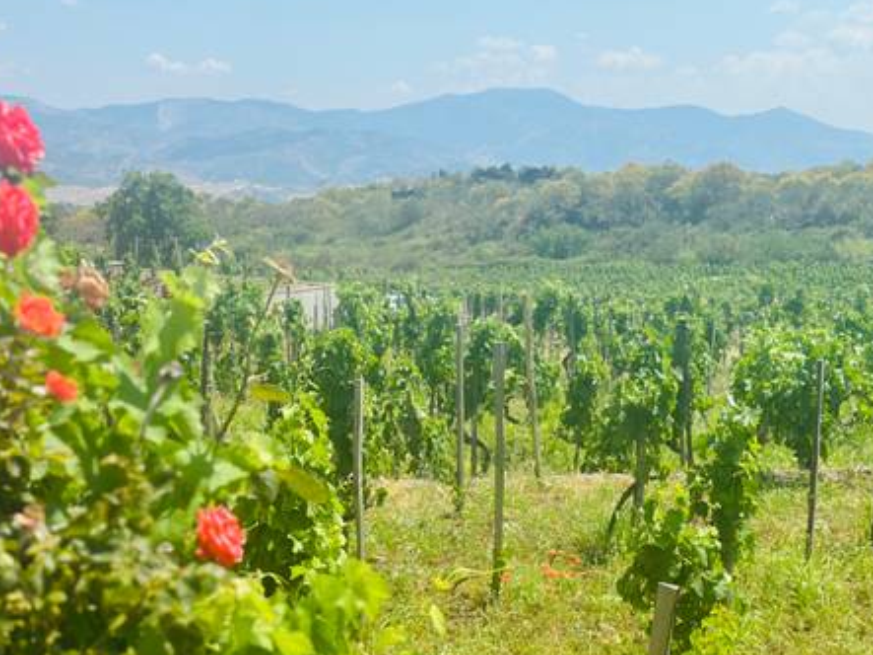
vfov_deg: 28.0
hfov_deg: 36.8
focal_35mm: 52
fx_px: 1311
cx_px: 424
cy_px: 337
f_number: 1.78
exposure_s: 1/7092
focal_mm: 6.86
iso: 100
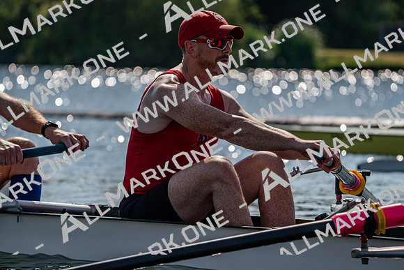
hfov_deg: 8.3
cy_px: 135
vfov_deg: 5.5
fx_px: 2784
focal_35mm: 248
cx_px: 202
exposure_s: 1/1600
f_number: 5.6
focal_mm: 248
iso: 100
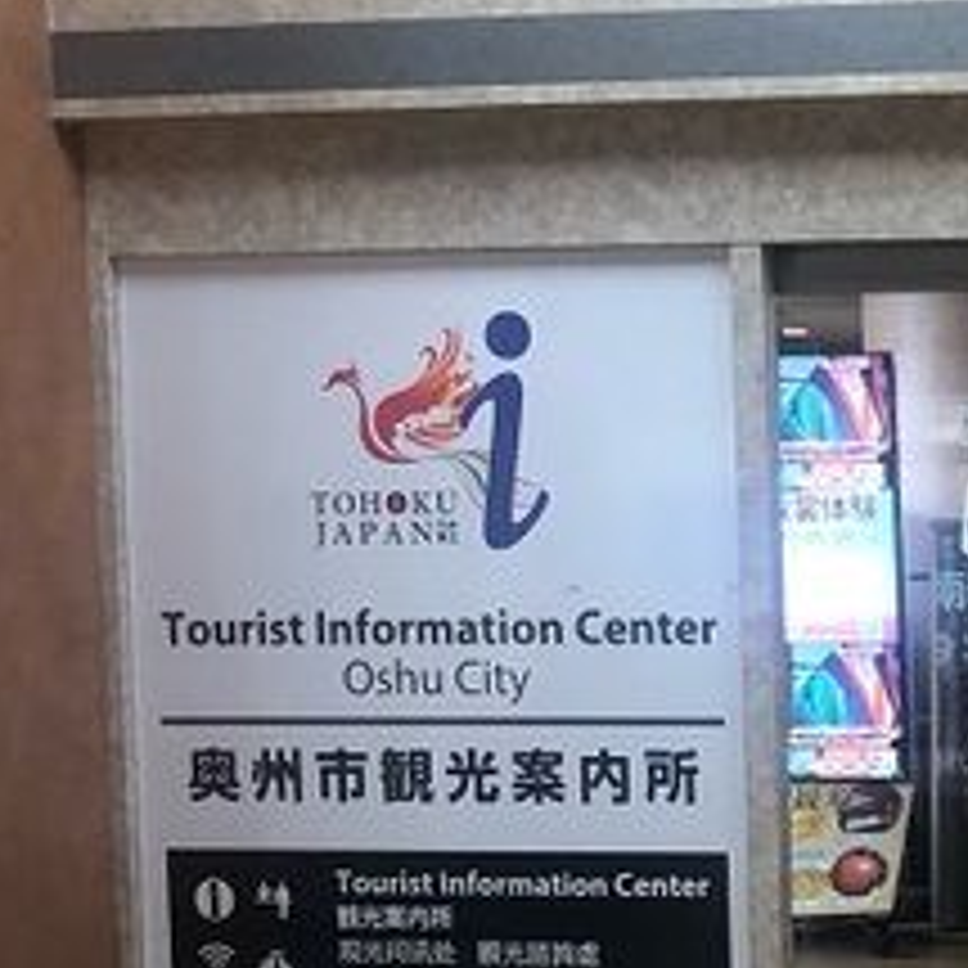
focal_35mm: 94
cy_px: 768
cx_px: 1348
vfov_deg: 18.3
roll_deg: +0.8
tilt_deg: -1.9
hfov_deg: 17.1
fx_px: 2974
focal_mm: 3.99
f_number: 1.8
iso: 40
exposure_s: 1/20
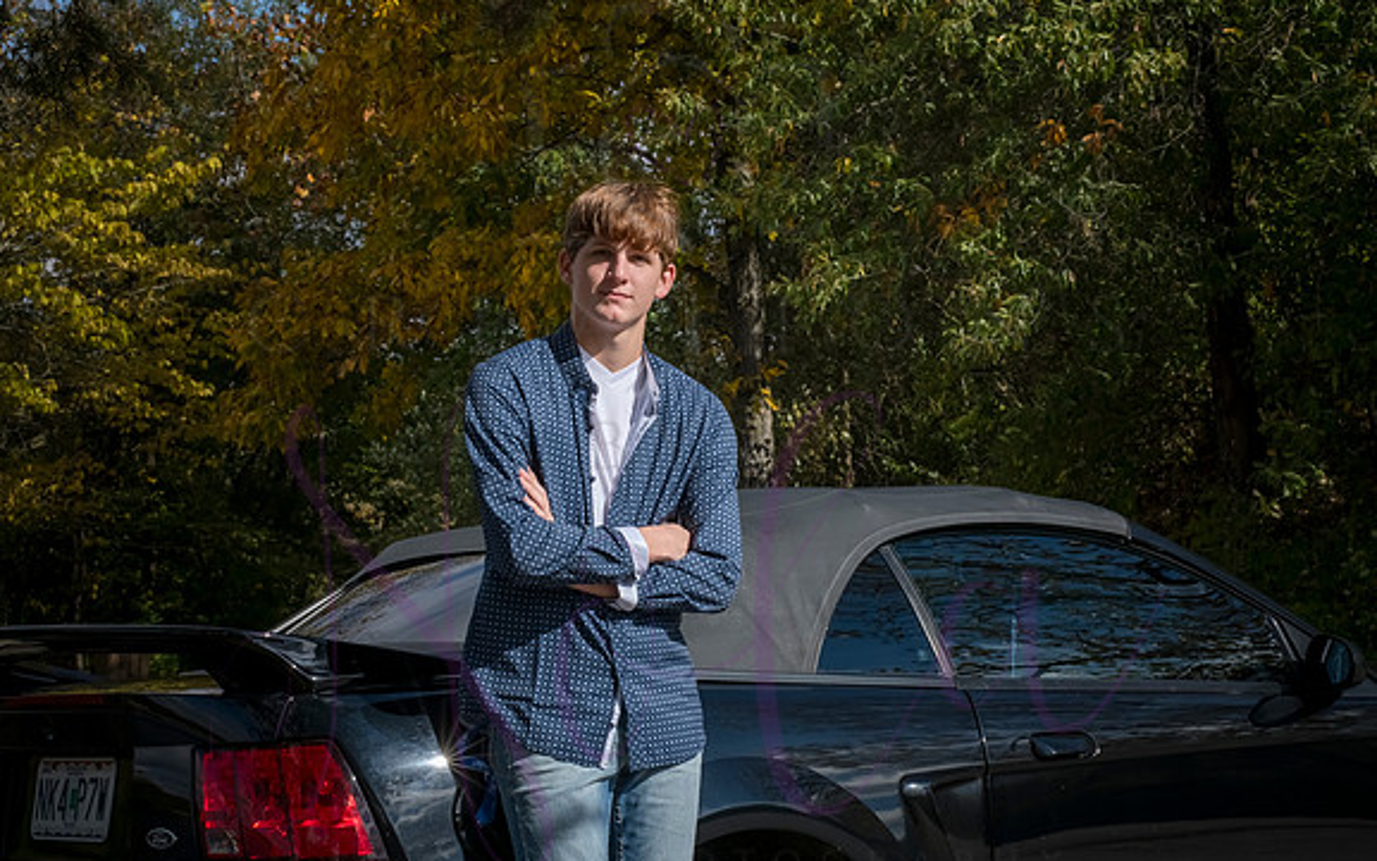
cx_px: 687
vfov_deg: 15.9
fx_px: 3078
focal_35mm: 82
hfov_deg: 25.2
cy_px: 440
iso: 800
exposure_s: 1/640
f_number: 18
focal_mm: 80
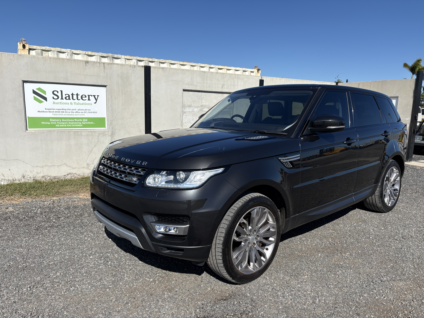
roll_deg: -1.7
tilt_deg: -10.0
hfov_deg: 67.3
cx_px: 212
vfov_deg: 53.1
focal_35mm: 26
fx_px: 318
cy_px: 159
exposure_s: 1/5348
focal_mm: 5.96
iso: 50
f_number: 1.6
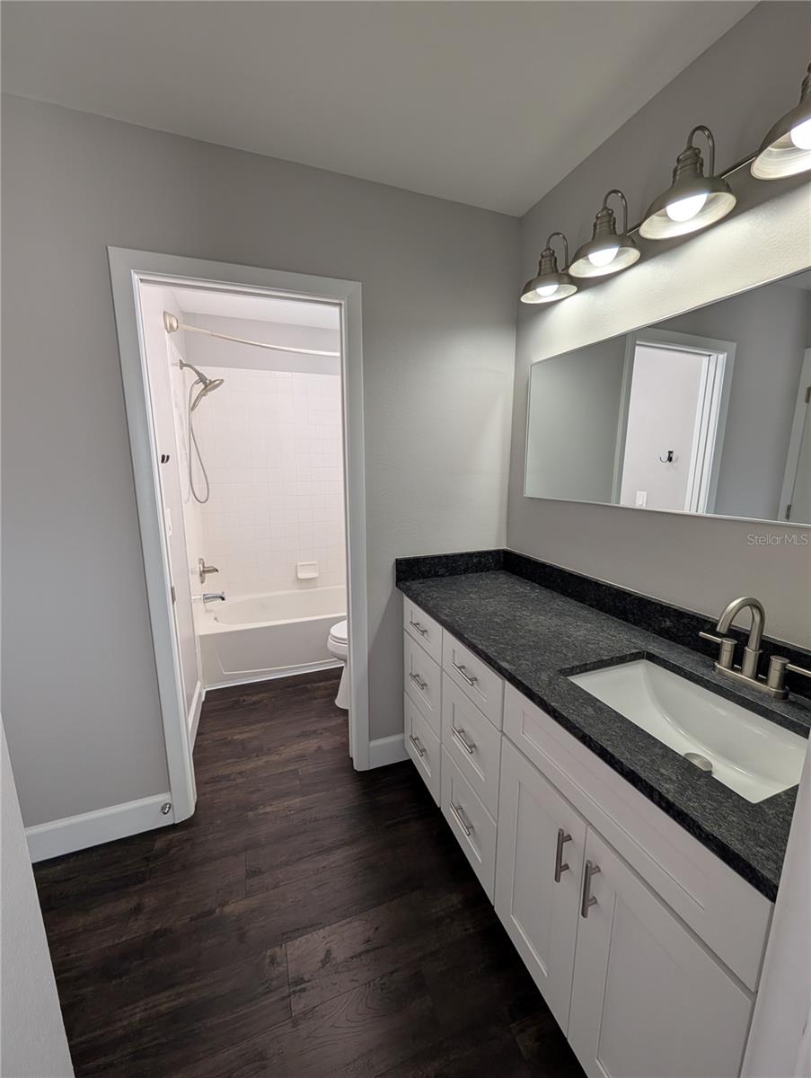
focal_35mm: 12
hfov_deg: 94.6
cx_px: 406
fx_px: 374
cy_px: 539
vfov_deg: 110.5
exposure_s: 1/130
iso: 40
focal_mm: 2.02
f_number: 1.7
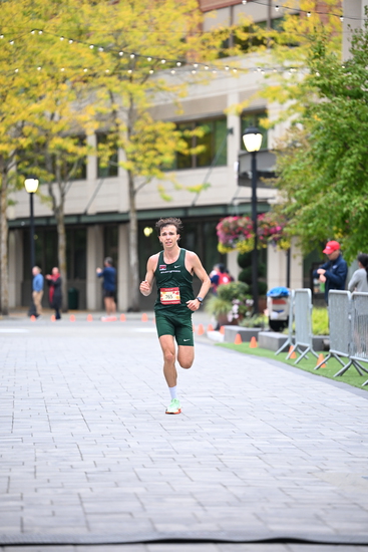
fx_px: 2375
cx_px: 184
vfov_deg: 13.2
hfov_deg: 8.9
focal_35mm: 155
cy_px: 276
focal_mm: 155
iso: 1600
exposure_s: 1/640
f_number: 2.8
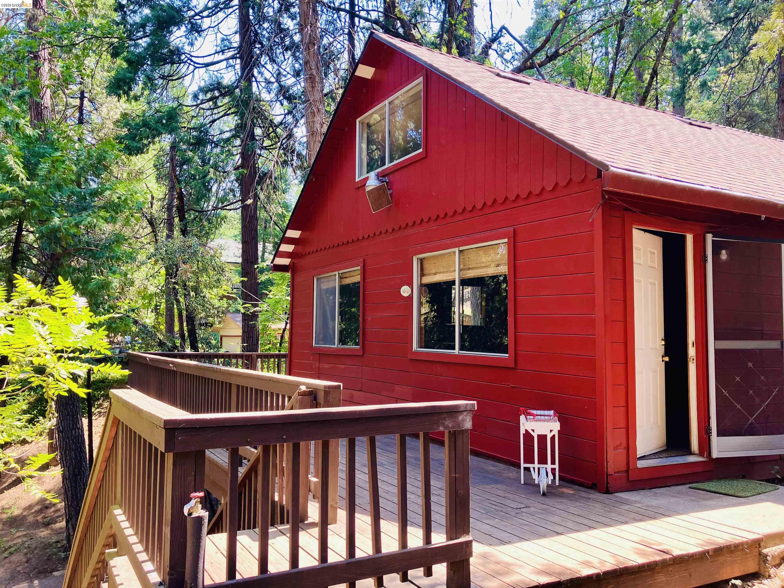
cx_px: 392
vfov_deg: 49.7
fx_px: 634
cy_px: 294
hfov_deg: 63.4
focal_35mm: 28
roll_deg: -1.4
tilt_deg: +4.5
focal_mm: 3.99
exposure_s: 1/155
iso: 40
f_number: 1.8
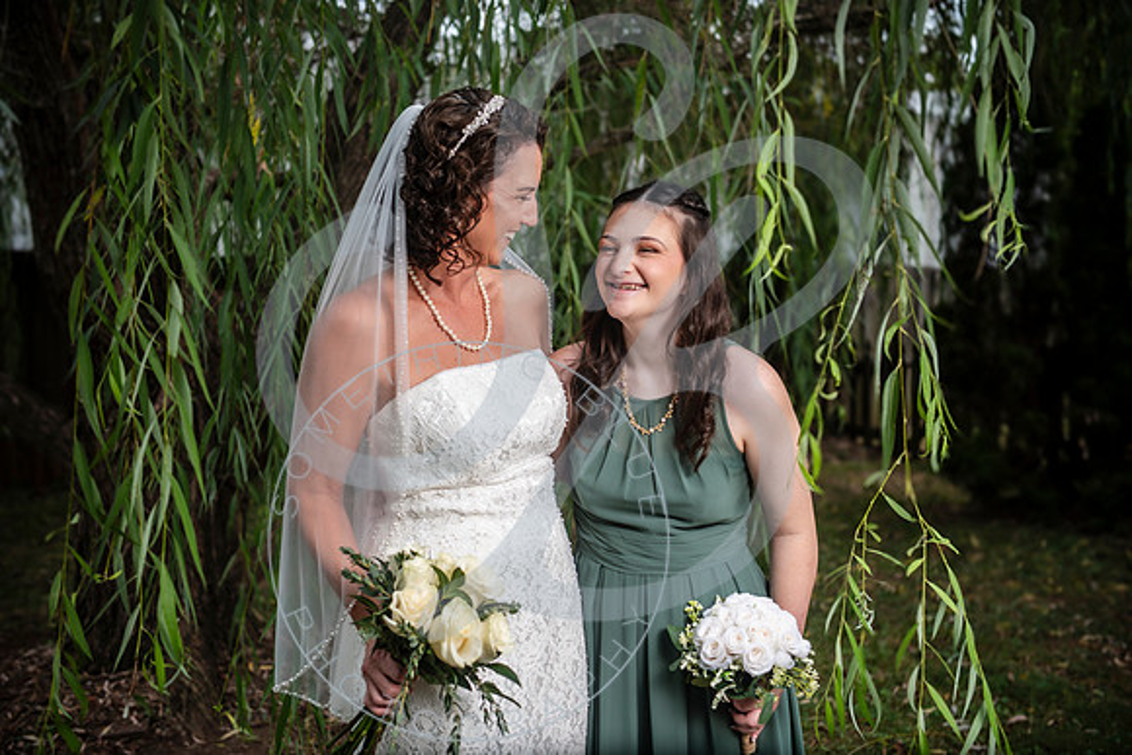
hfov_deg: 46.4
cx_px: 566
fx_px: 1321
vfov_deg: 31.9
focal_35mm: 42
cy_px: 378
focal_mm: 42
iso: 100
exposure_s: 1/250
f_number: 2.8
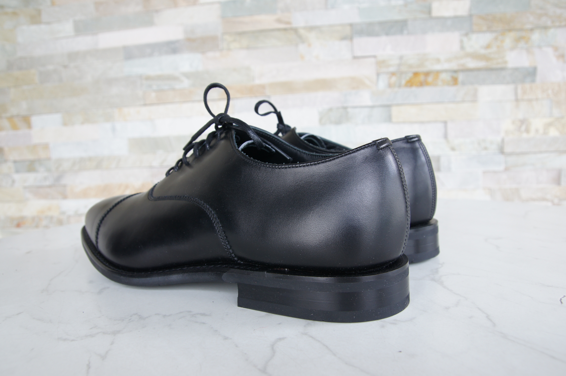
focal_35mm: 26
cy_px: 188
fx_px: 401
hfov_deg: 70.5
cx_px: 283
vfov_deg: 50.4
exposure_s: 1/50
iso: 200
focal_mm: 17
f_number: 5.6
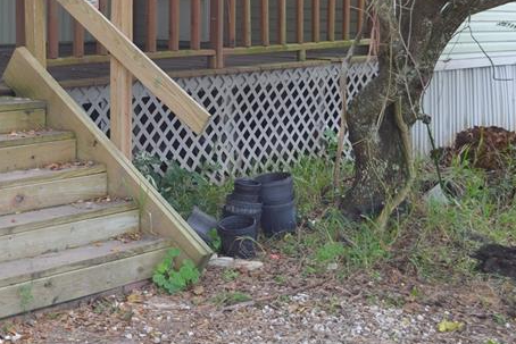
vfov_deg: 16.5
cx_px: 198
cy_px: 8
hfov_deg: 25.0
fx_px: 1161
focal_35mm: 81
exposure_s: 1/60
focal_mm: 24
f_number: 4
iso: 100
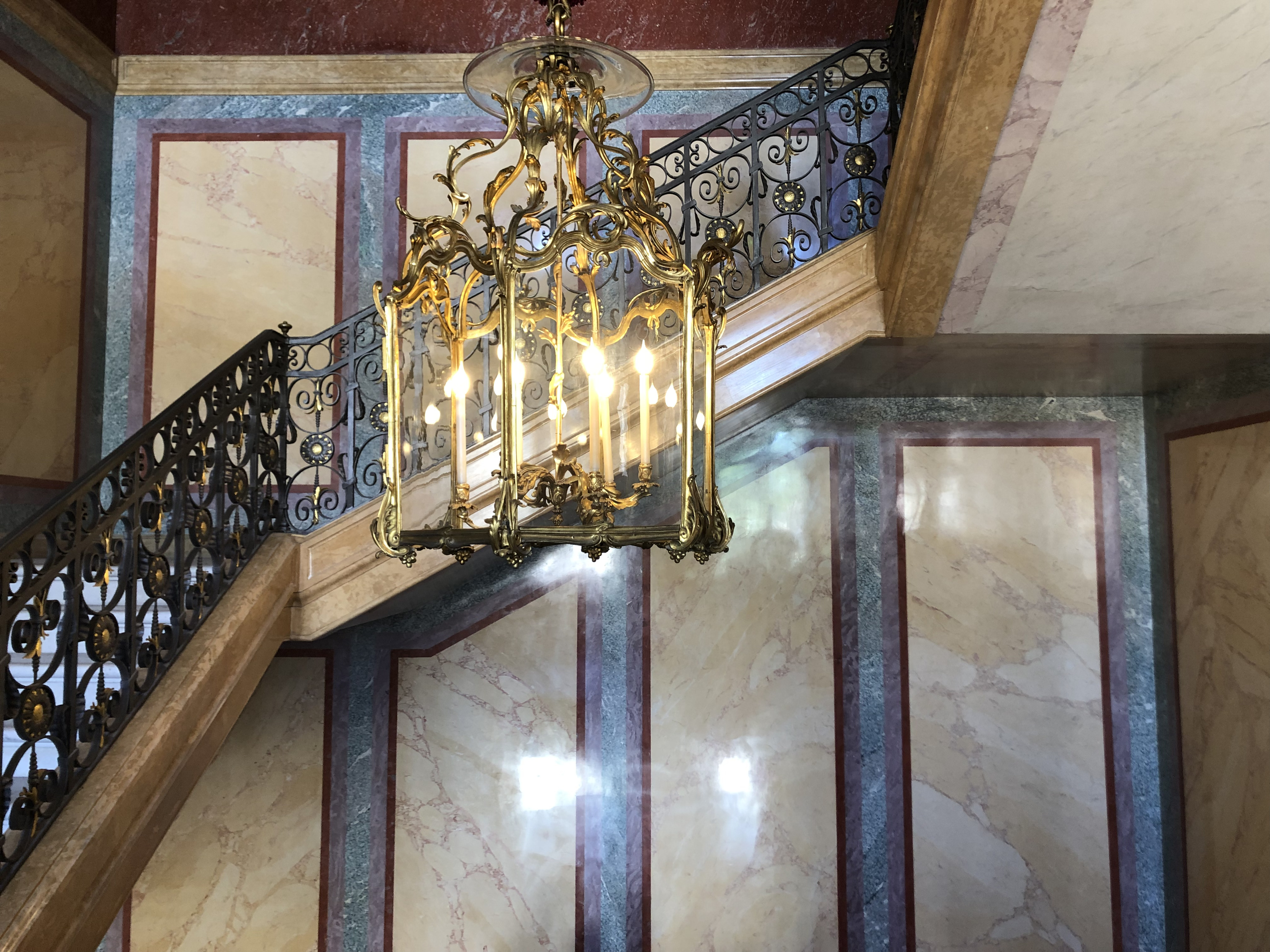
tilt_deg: +4.0
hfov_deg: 63.4
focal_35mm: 28
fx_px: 1027
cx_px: 635
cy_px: 476
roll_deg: +0.8
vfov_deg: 49.7
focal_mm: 4
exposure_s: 1/20
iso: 40
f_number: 1.8
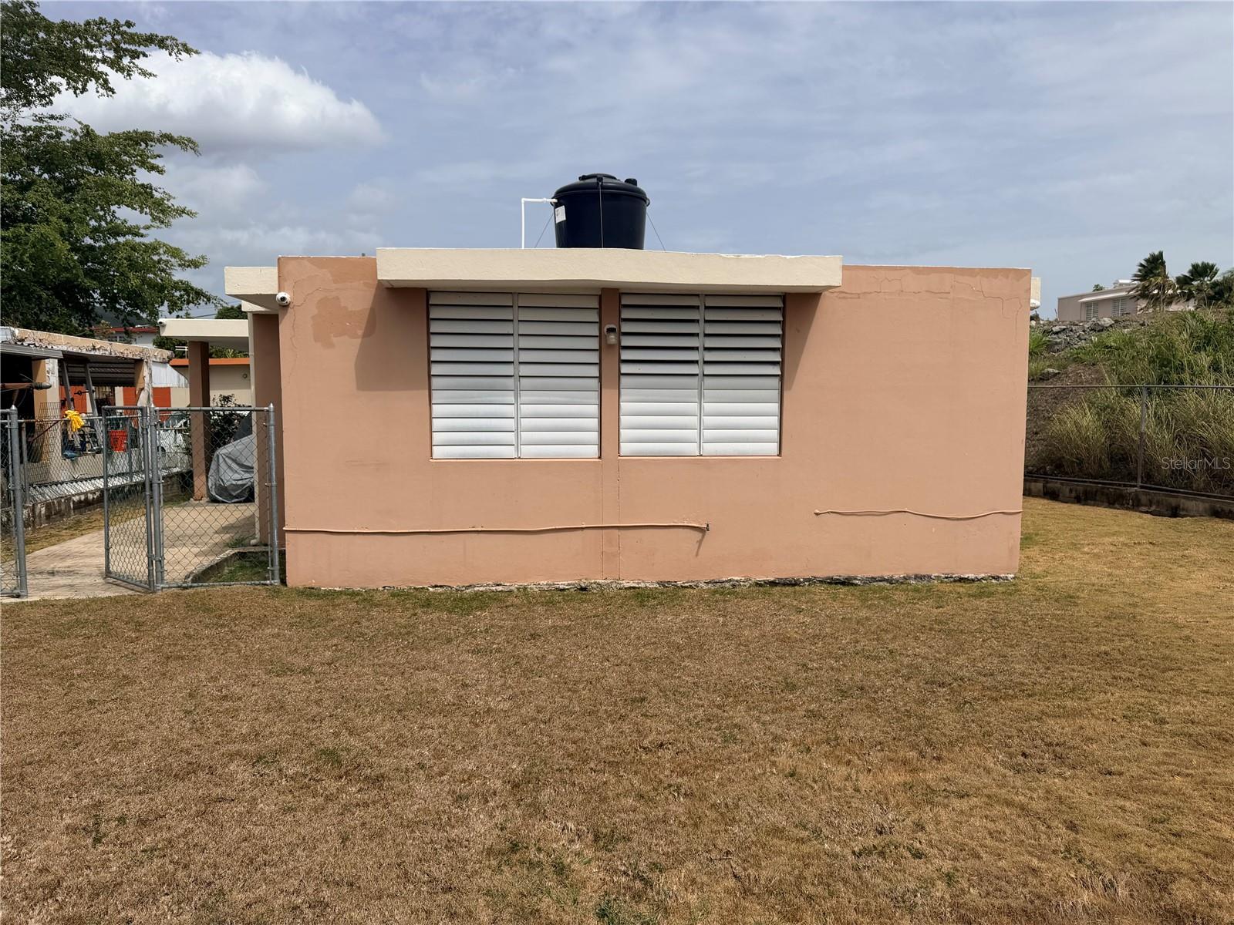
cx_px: 617
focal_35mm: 24
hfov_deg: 71.6
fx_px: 856
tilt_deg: -5.0
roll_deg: -0.2
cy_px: 462
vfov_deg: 56.8
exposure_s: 1/9091
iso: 80
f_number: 1.78
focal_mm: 6.76
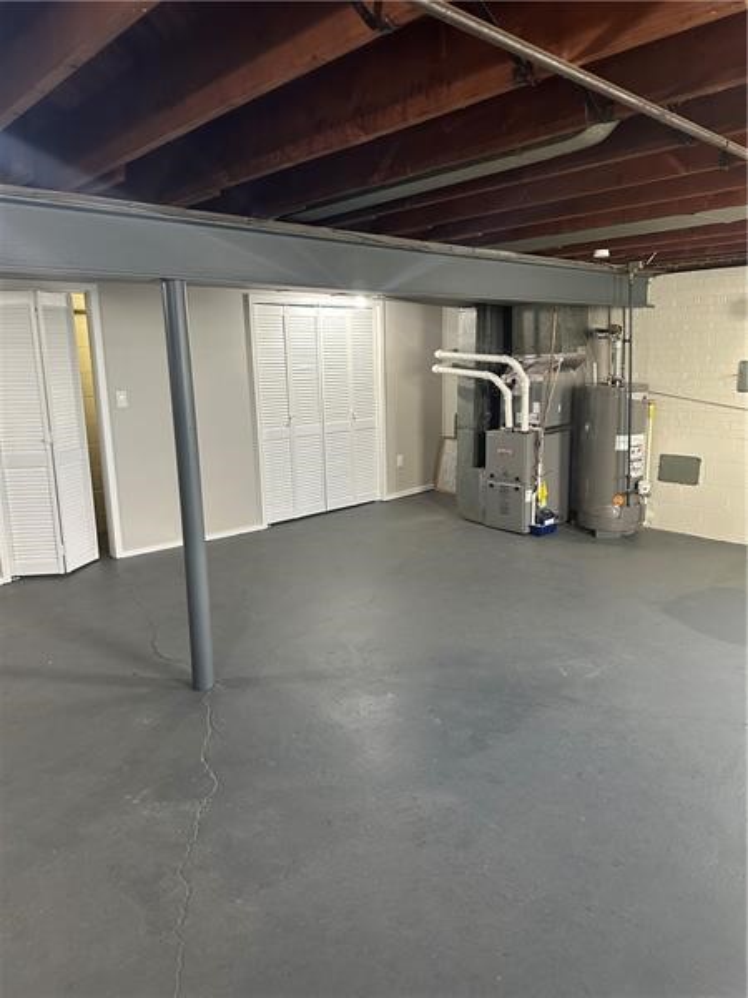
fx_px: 691
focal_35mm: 24
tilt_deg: -10.5
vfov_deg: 71.6
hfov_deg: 56.8
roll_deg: +0.5
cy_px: 499
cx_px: 374
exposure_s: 1/60
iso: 250
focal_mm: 6.86
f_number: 1.78
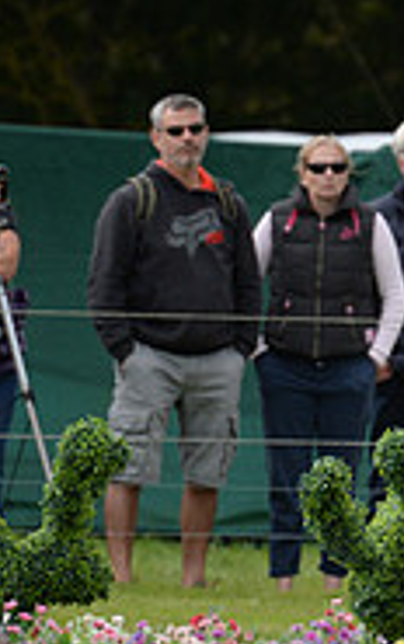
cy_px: 0
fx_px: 22426
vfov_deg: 1.6
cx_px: 996
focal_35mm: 1276
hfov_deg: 1.0
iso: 1000
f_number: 7.1
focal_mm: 400
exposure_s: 1/1000
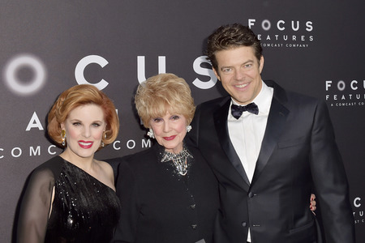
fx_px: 365
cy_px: 122
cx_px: 182
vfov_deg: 36.9
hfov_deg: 53.1
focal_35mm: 36
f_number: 6.3
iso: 500
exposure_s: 1/320
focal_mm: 36
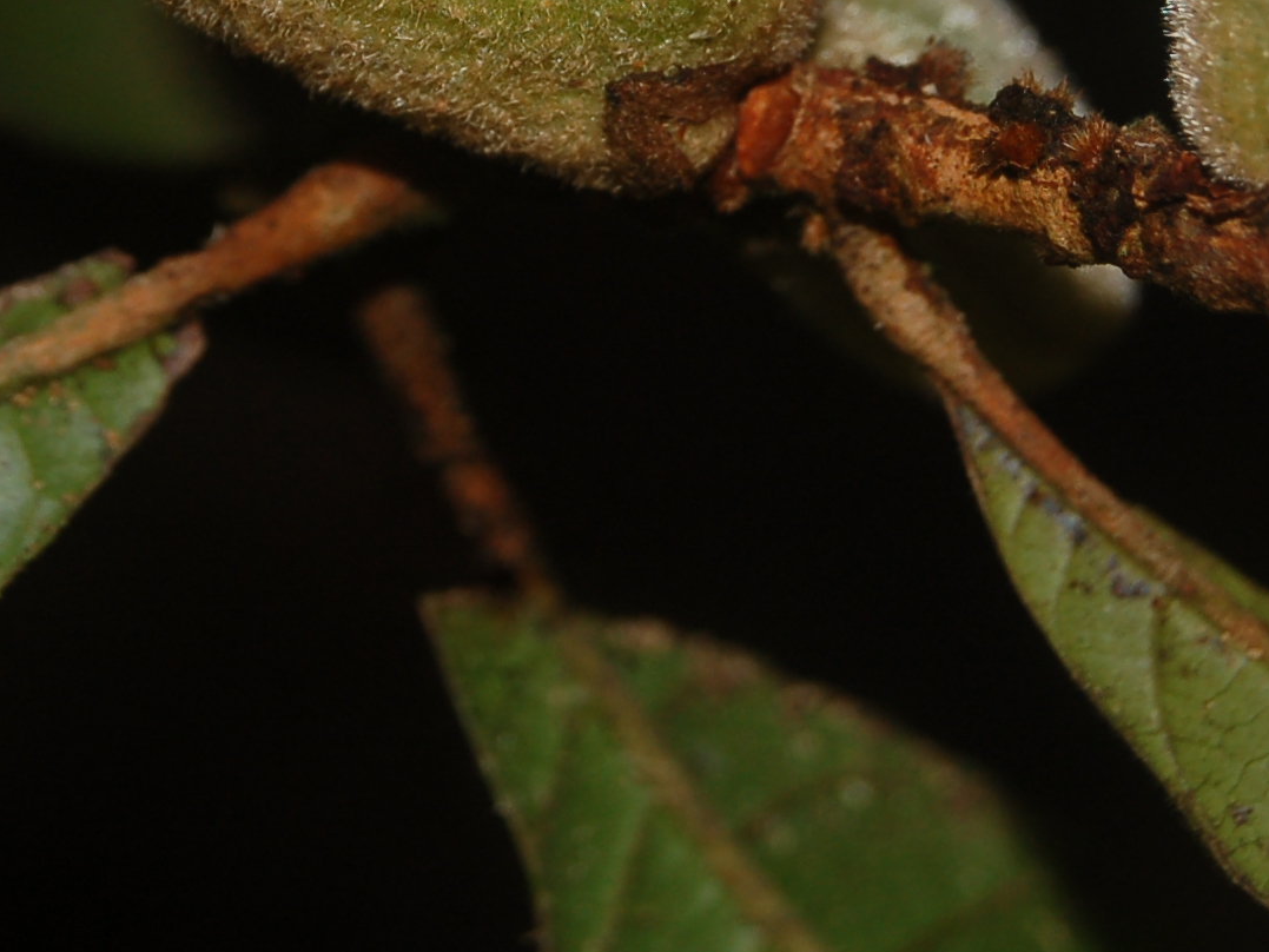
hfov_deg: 8.9
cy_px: -171
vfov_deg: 6.7
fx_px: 8115
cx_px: 564
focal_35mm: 221
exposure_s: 1/125
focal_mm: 55
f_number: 5.6
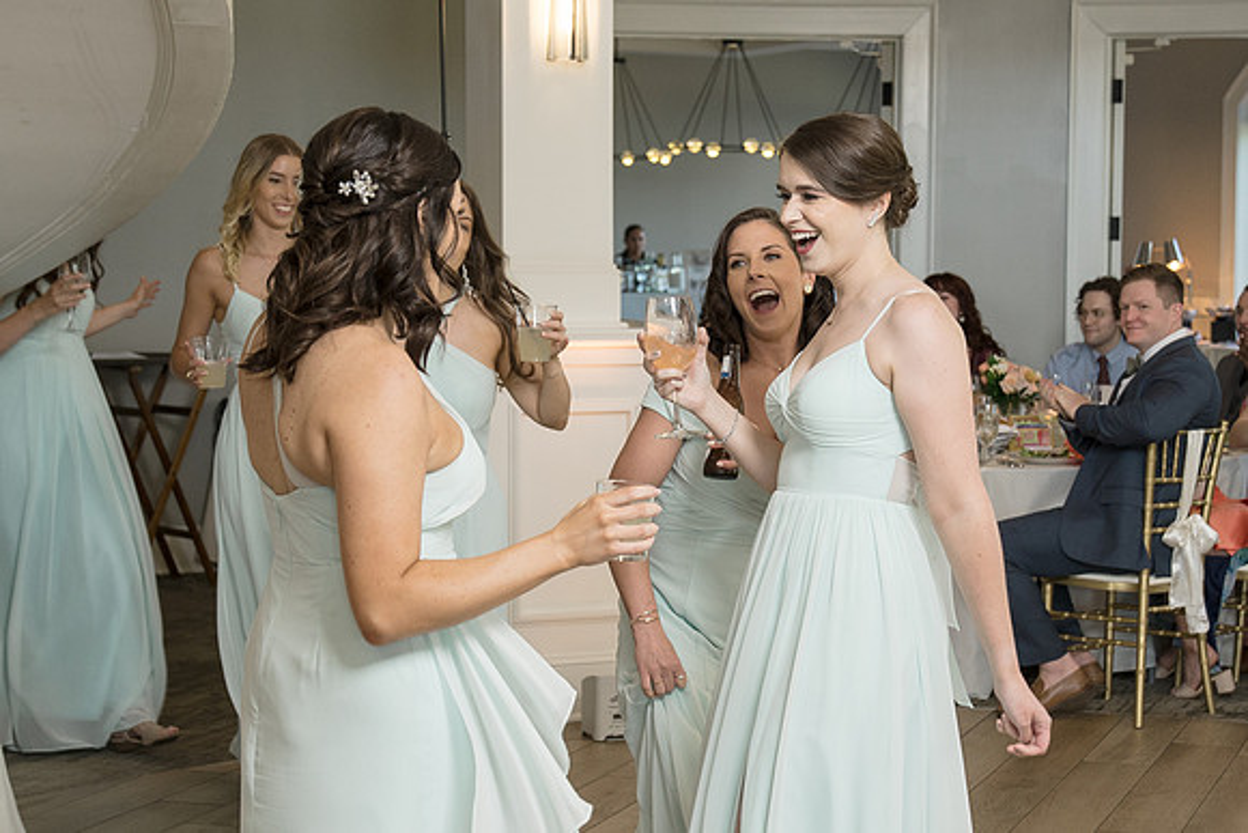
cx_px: 733
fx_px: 2566
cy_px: 420
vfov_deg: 18.4
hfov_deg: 27.3
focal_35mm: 74
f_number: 4
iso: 800
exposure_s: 1/200
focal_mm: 45
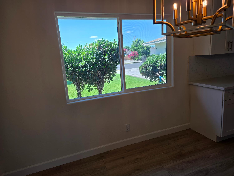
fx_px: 155
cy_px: 88
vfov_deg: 58.9
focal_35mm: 23
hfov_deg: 73.9
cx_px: 117
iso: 12
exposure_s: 1/120
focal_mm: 6.25
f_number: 1.7
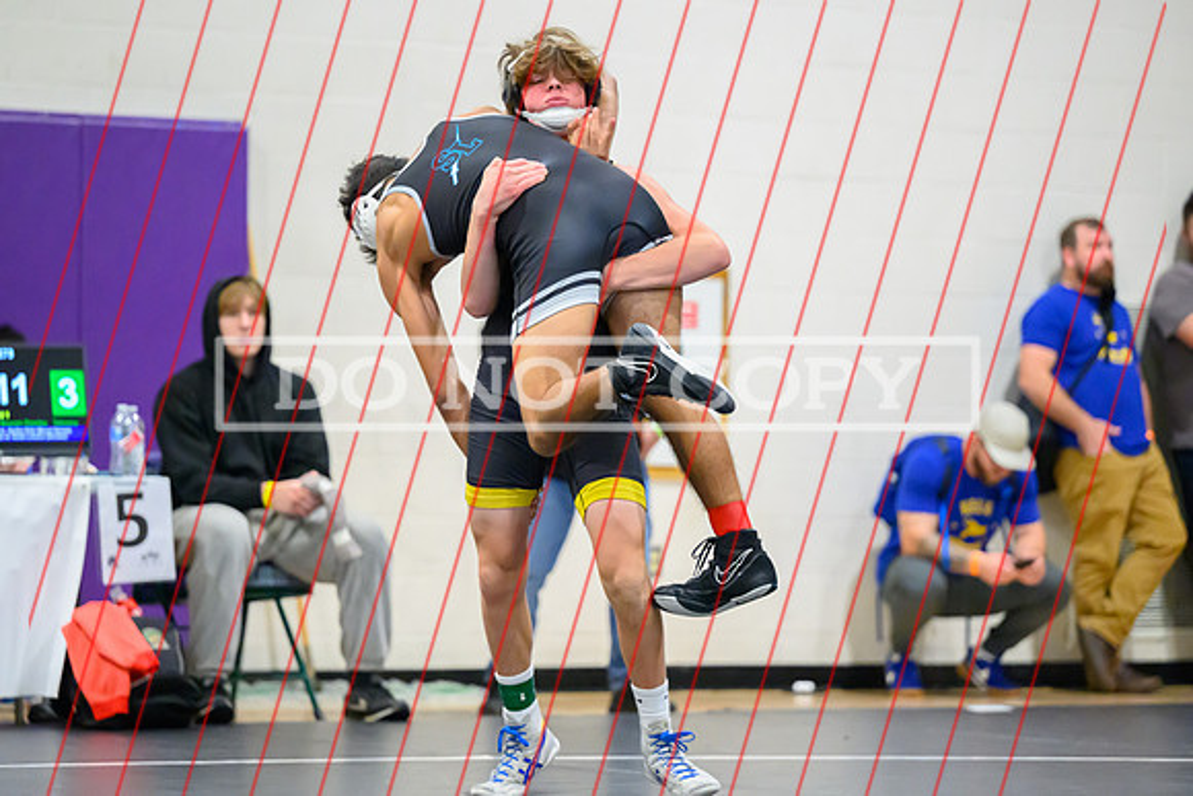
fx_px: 4919
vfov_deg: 9.3
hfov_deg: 13.8
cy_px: 350
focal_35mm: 148
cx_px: 590
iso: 8000
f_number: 2.8
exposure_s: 1/640
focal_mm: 130
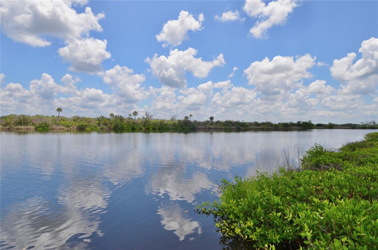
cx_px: 189
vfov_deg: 36.7
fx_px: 377
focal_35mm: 36
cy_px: 125
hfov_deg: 53.3
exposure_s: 1/320
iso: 100
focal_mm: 24
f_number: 9
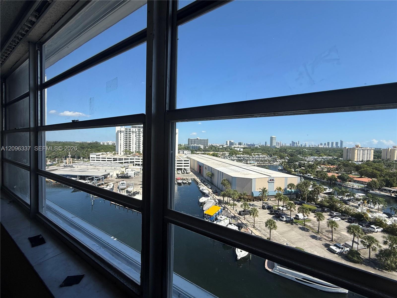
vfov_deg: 85.7
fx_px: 161
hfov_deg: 102.1
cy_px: 149
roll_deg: -2.1
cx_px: 198
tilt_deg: -1.3
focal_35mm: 14
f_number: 2.2
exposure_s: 1/2237
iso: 50
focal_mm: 2.22
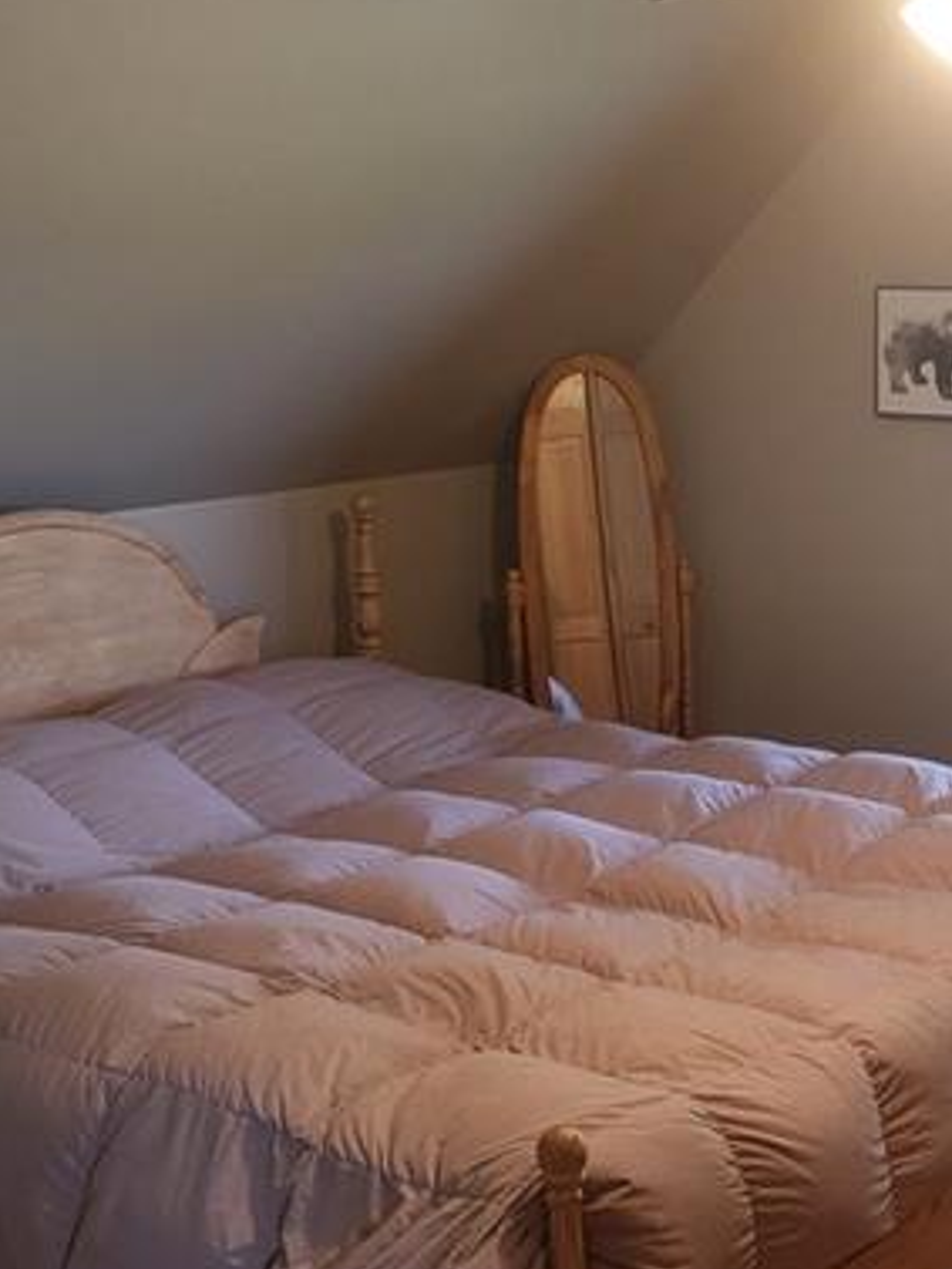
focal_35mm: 53
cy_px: 730
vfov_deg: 36.1
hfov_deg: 26.6
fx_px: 1942
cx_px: 851
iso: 200
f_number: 1.8
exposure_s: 1/60
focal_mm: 4.25
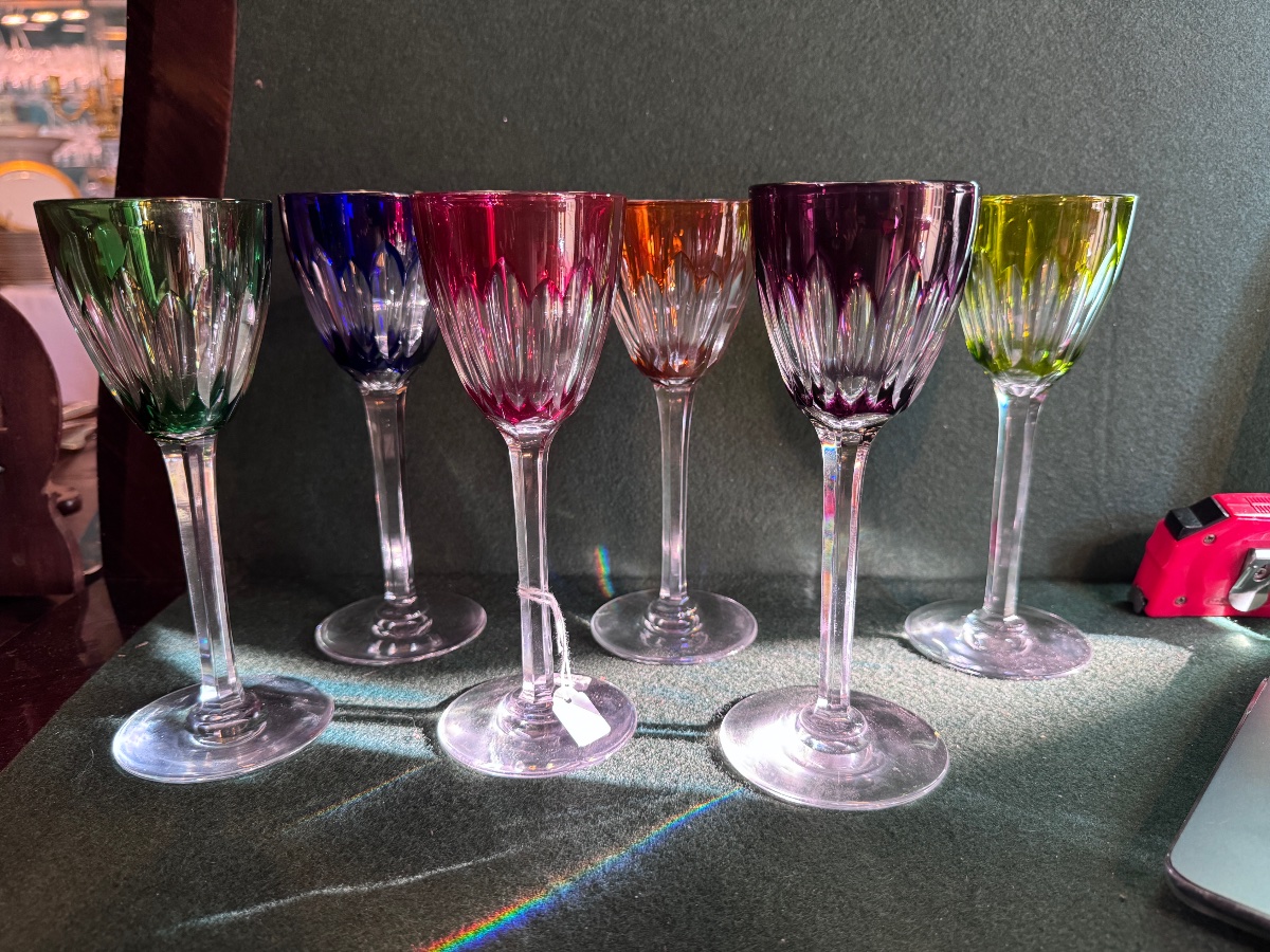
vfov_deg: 56.8
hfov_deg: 71.6
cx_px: 635
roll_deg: +0.9
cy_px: 476
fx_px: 881
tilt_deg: -14.6
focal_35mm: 24
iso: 400
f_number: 1.78
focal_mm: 6.76
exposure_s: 1/60
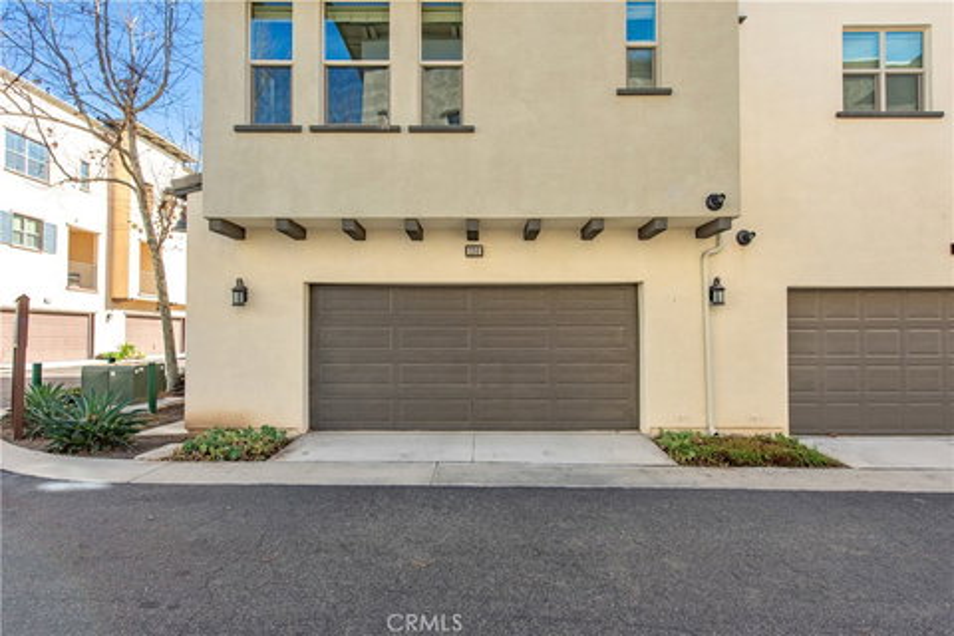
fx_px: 477
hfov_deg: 90.0
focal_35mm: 18
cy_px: 318
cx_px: 477
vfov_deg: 67.4
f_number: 8
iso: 200
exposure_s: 1/250
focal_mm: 18
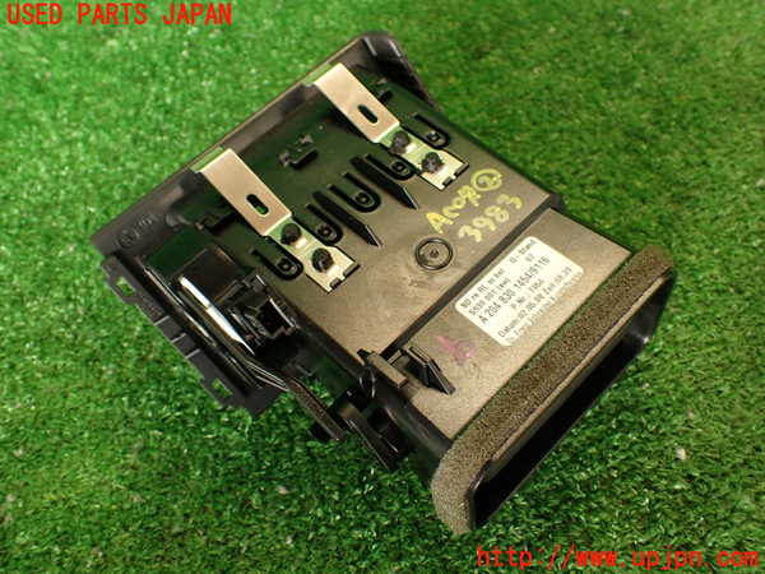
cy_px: 287
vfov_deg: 44.2
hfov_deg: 56.8
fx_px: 707
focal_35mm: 32
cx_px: 382
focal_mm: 5.79
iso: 200
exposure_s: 1/40
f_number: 2.4
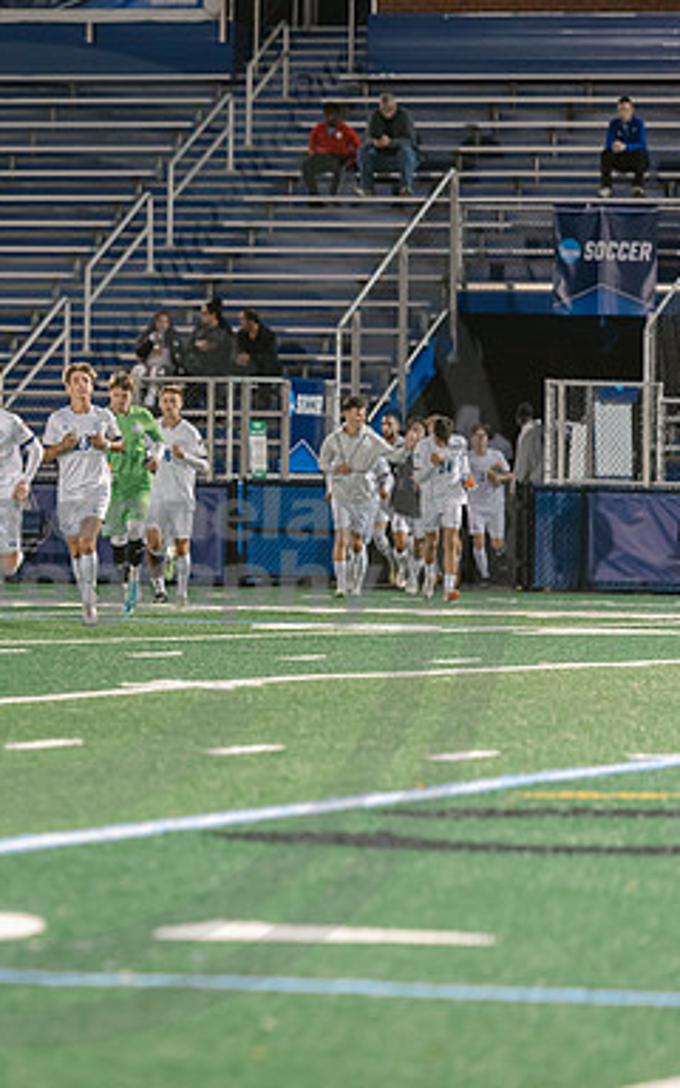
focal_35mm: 277
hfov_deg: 4.7
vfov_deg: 7.6
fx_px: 8213
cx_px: 11
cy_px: 545
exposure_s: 1/400
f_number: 2.8
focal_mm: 180
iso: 2500
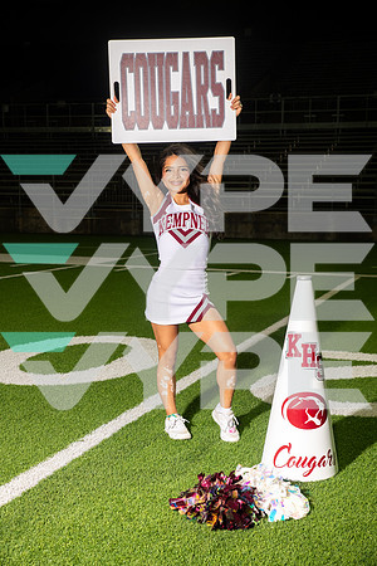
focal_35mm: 55
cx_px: 188
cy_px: 283
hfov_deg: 24.6
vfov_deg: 36.2
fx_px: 864
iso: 1000
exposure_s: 1/400
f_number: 7.1
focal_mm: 55
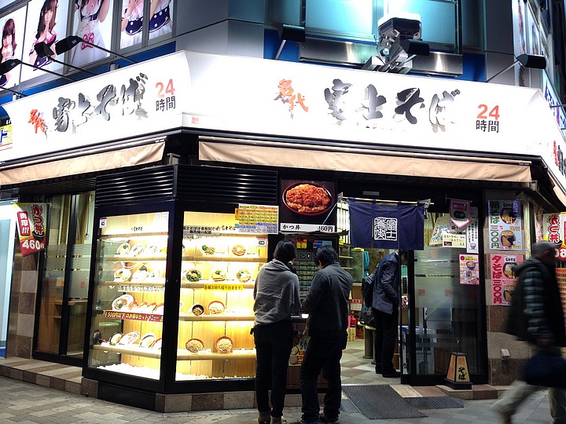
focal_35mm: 33
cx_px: 283
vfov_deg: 42.9
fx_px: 540
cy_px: 212
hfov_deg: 55.4
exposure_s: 1/20
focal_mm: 4.12
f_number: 2.4
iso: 64
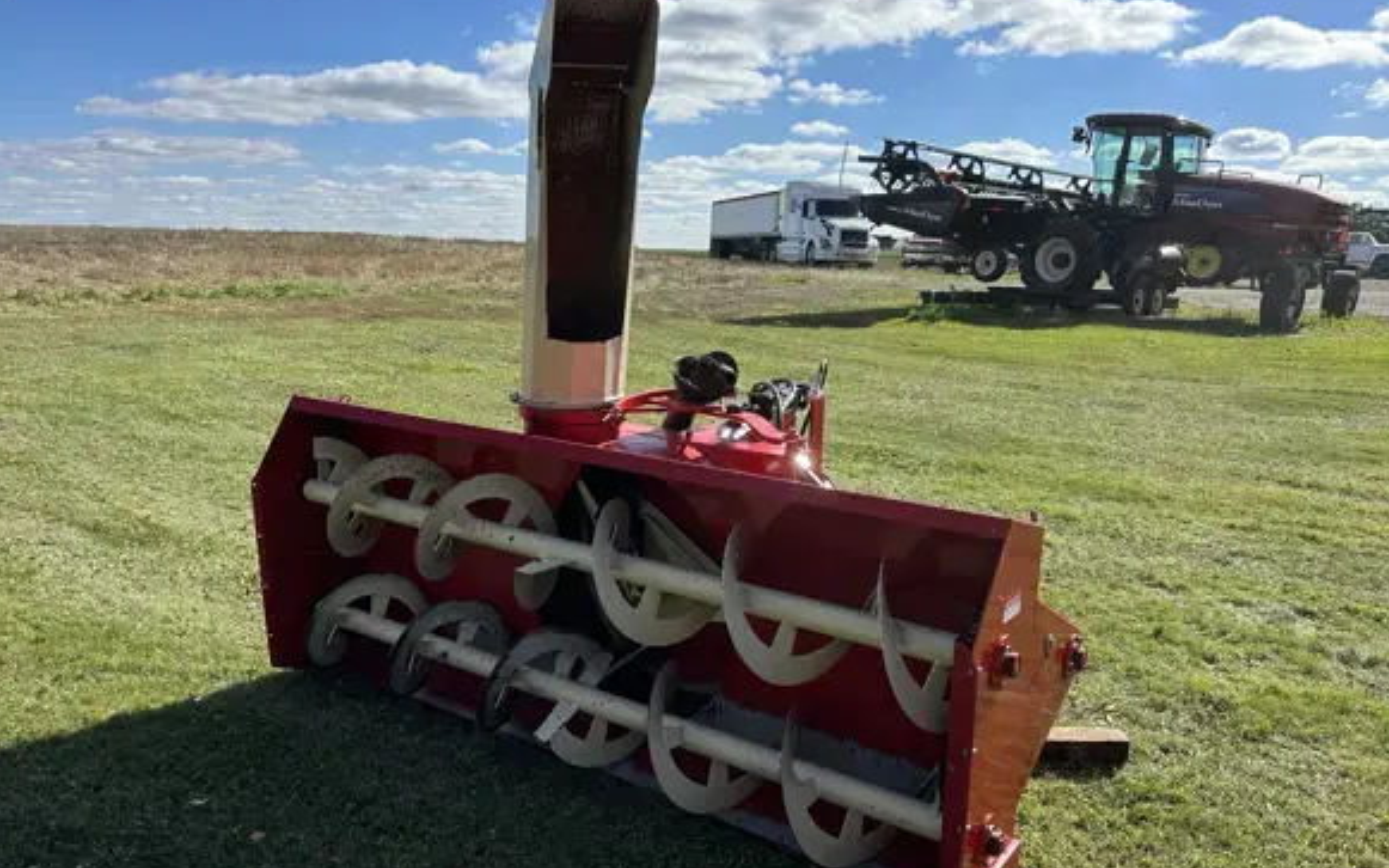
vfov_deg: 44.4
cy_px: 500
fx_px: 1060
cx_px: 667
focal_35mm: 28
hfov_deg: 66.4
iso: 80
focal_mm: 6.86
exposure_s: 1/4184
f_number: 1.78
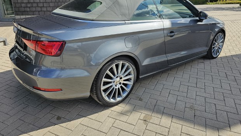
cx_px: 118
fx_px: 166
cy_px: 47
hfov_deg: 71.9
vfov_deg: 43.9
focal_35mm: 26
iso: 20
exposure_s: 1/1076
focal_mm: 6.3
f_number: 1.7
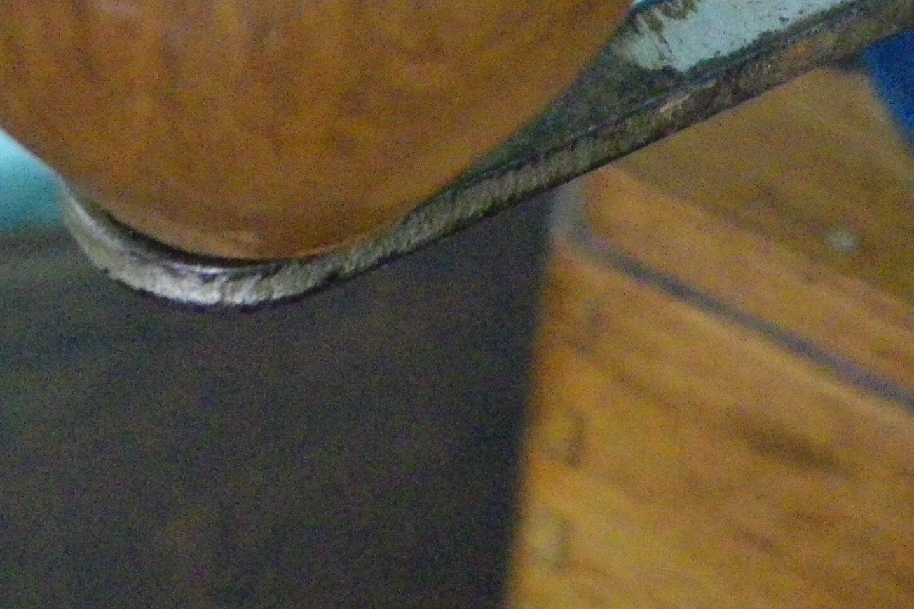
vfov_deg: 15.6
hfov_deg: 24.9
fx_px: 2057
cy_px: -297
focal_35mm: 81
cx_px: 603
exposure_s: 1/60
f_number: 2.6
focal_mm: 4.9
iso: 800
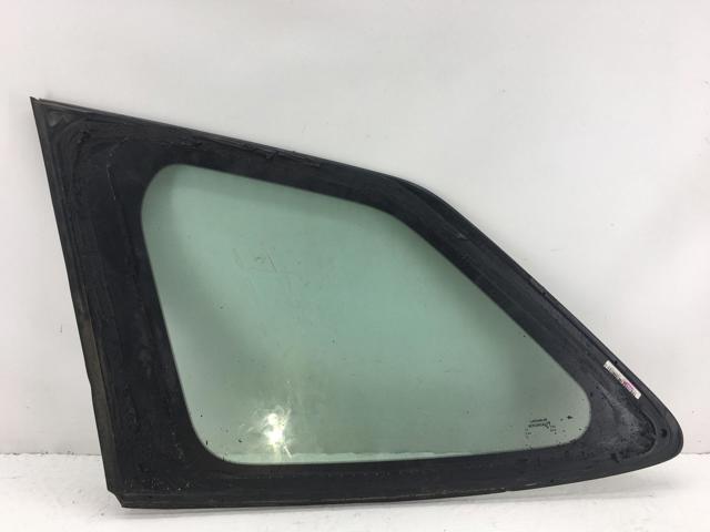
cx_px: 355
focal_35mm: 29
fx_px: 595
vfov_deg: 48.2
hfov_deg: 61.7
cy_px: 266
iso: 25
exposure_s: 1/183
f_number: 2.2
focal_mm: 4.15
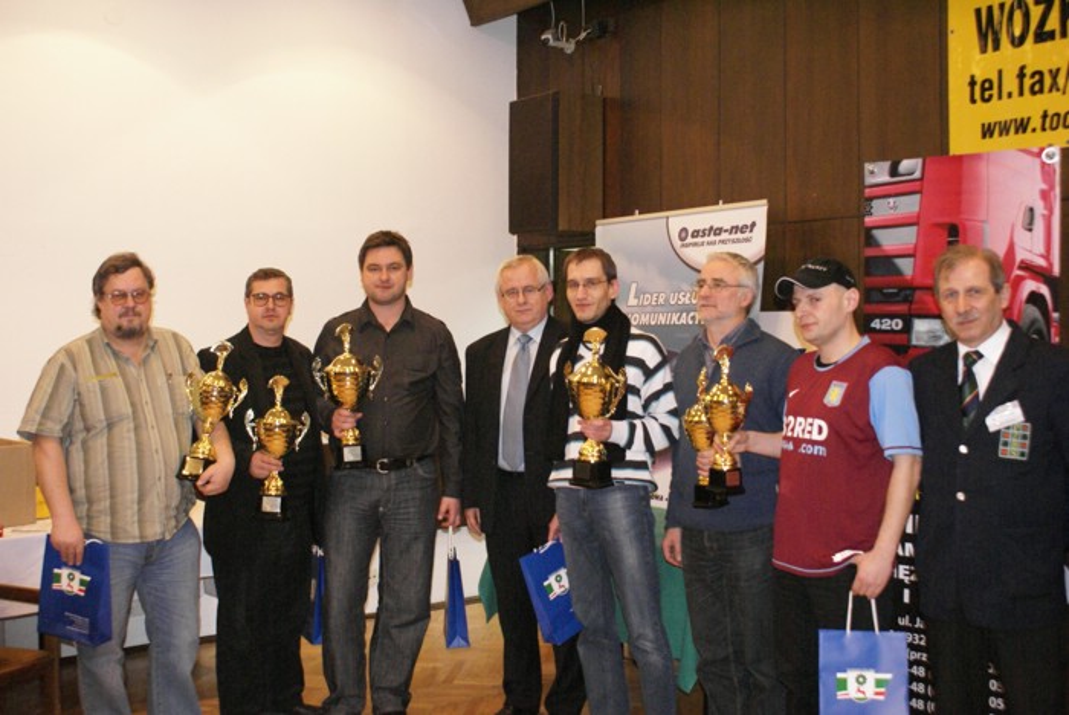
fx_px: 1159
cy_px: 358
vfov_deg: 34.3
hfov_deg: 49.5
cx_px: 534
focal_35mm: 39
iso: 1600
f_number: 4.5
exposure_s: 1/20
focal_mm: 26
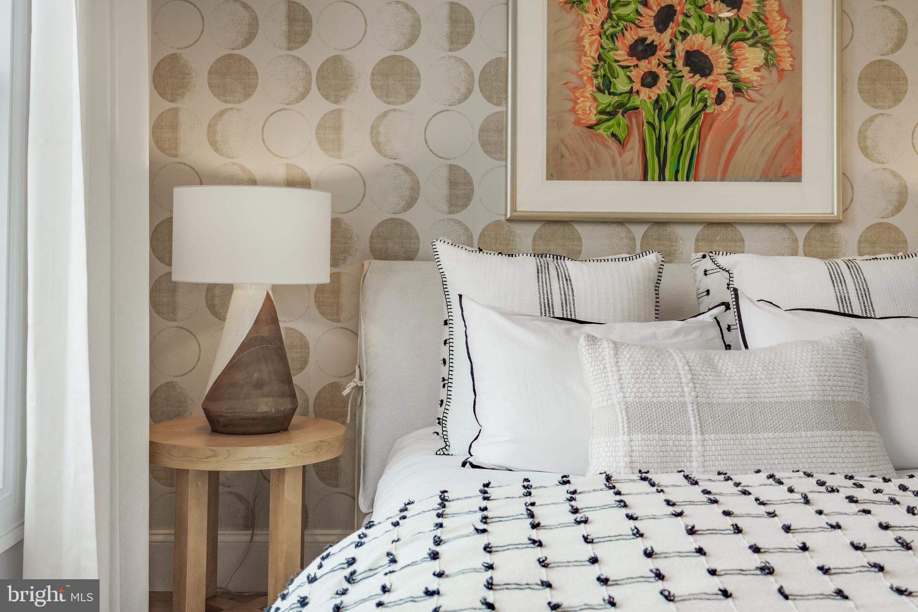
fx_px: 880
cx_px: 459
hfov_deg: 55.1
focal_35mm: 34
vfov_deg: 38.4
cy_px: 306
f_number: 7.1
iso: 1000
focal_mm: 34.5
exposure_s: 1/2500
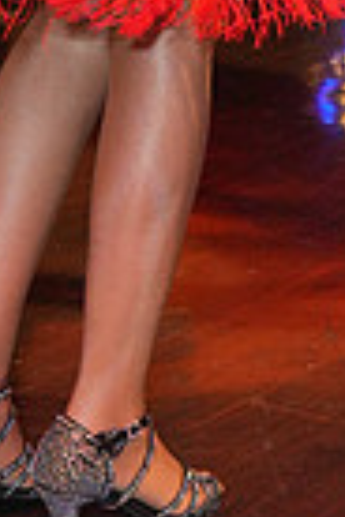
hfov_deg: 6.4
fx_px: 3076
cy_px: -378
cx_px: 493
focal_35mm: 214
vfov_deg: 9.2
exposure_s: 1/200
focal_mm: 51
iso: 4000
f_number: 4
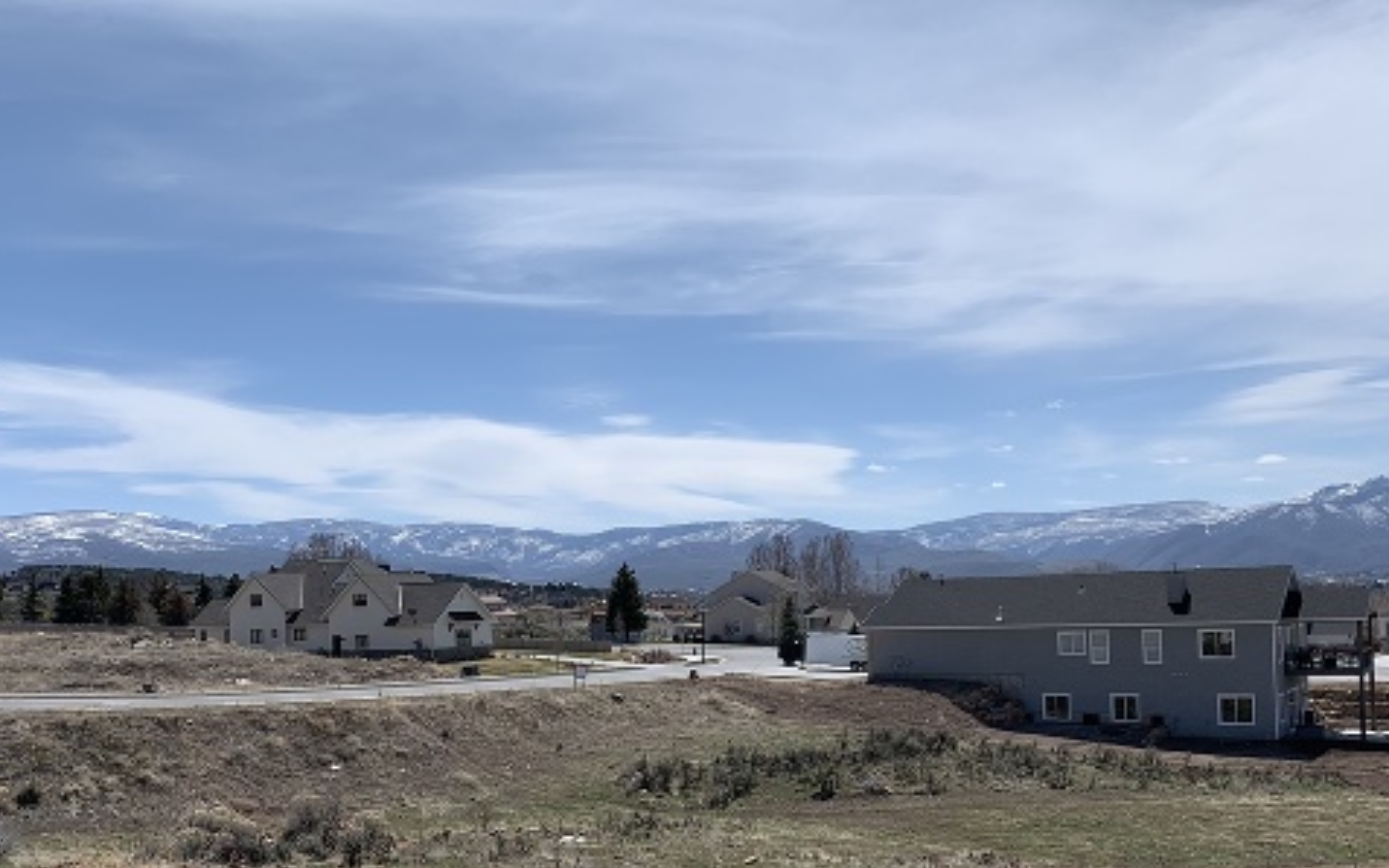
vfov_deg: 34.0
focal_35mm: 37
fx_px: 1400
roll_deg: +1.9
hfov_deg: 52.8
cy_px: 606
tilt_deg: -0.1
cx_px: 705
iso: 25
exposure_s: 1/5128
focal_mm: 4.25
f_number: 1.8
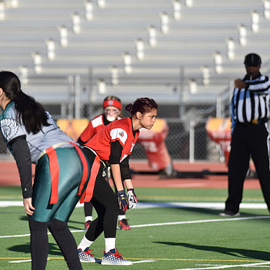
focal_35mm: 538
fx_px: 4748
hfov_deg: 3.3
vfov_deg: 3.3
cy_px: 135
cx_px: 136
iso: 800
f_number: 6
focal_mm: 420
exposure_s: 1/4000
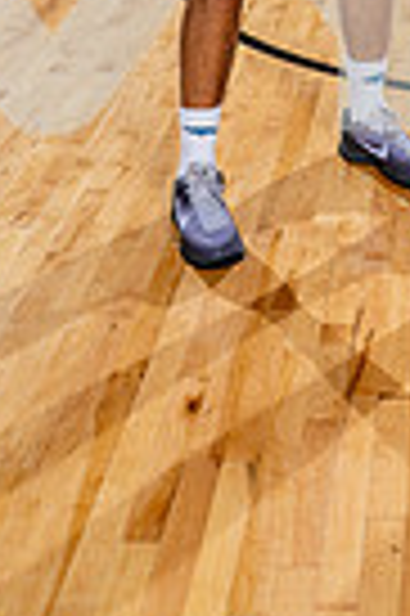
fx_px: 1353
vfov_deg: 21.4
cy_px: -319
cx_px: 500
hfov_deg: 16.5
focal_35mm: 79
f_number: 8
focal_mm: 24
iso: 250
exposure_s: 1/250
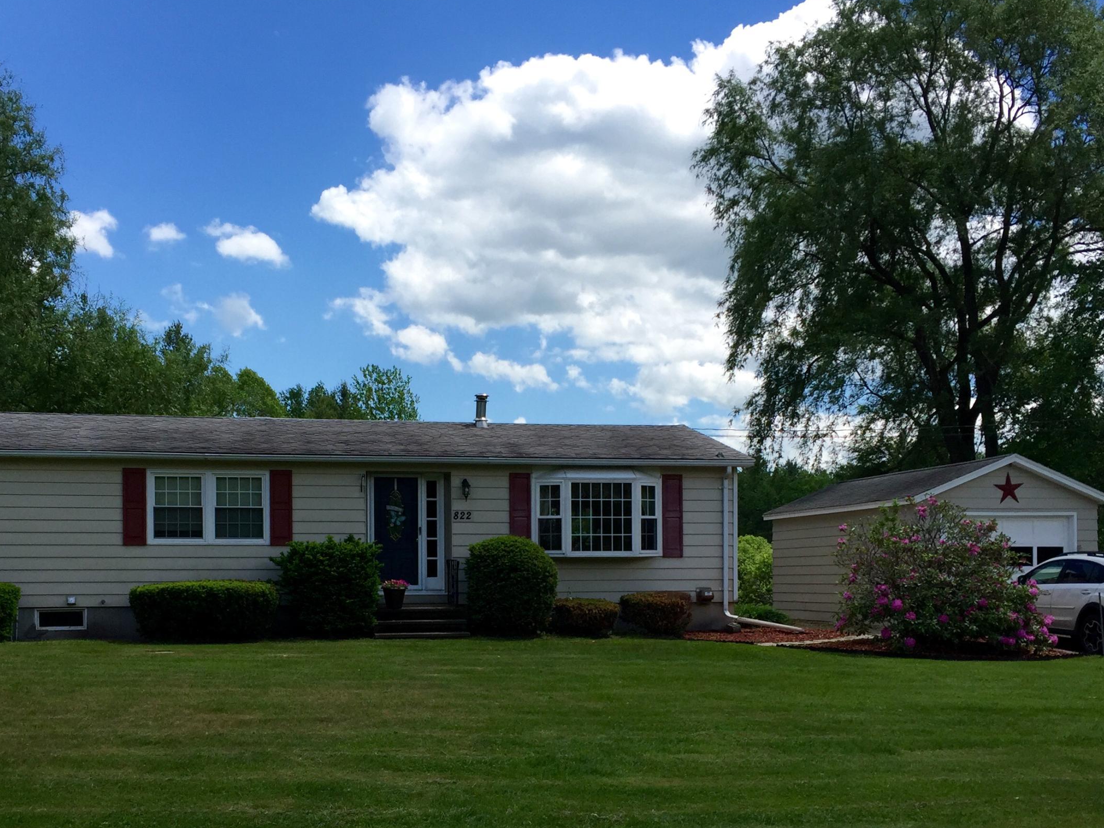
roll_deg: +0.4
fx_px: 1307
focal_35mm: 41
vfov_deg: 34.7
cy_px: 578
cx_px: 486
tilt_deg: +0.3
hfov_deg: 45.7
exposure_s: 1/1799
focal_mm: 4.15
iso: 32
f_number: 2.2
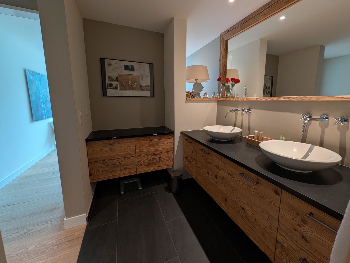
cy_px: 123
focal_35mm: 13
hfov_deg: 106.0
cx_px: 185
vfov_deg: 89.8
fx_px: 131
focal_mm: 2.02
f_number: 1.7
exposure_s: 1/38.8
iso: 72
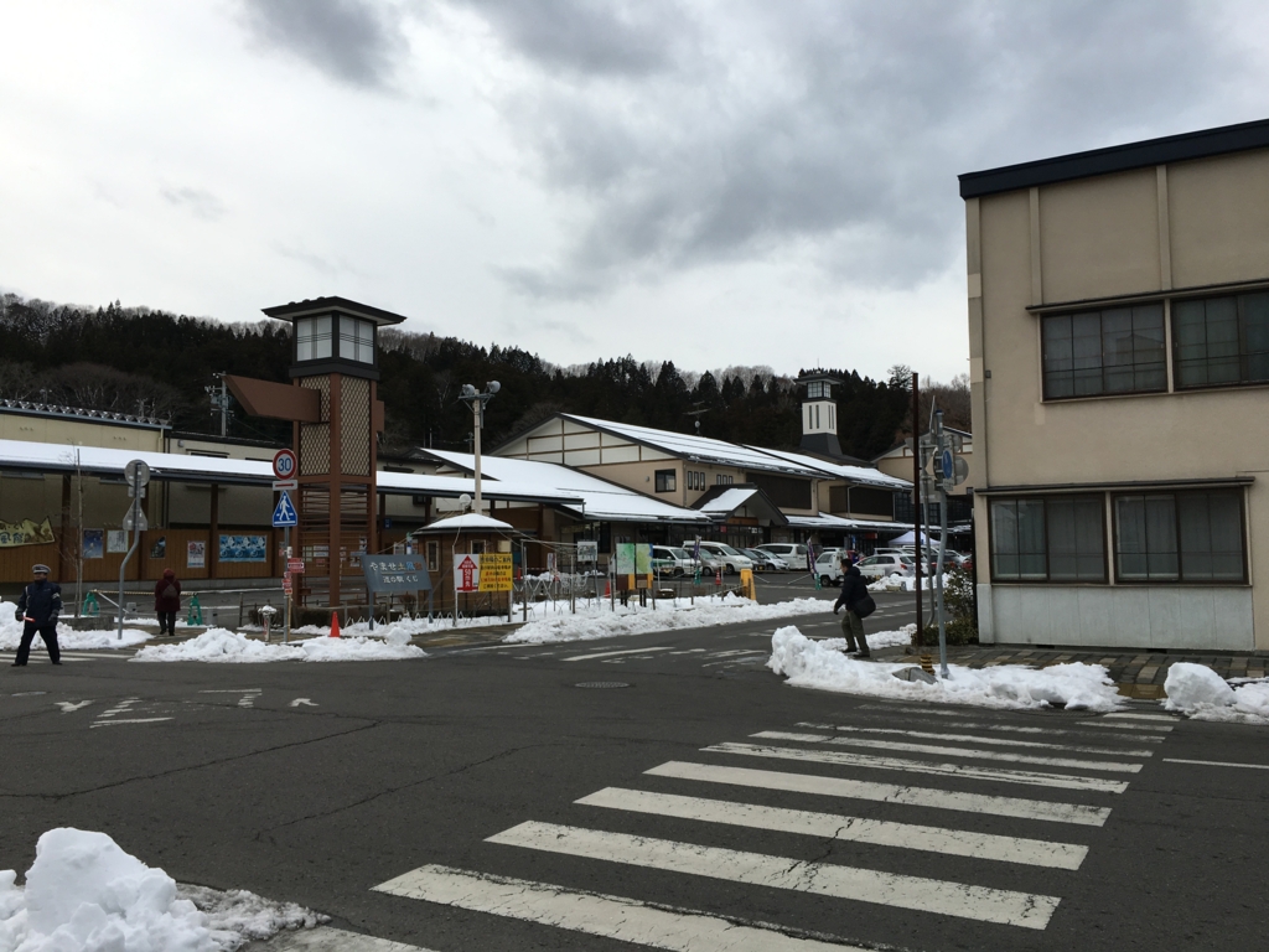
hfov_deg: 61.7
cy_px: 476
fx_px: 1063
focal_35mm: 29
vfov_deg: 48.2
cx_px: 634
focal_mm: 4.15
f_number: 2.2
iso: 25
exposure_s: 1/1399
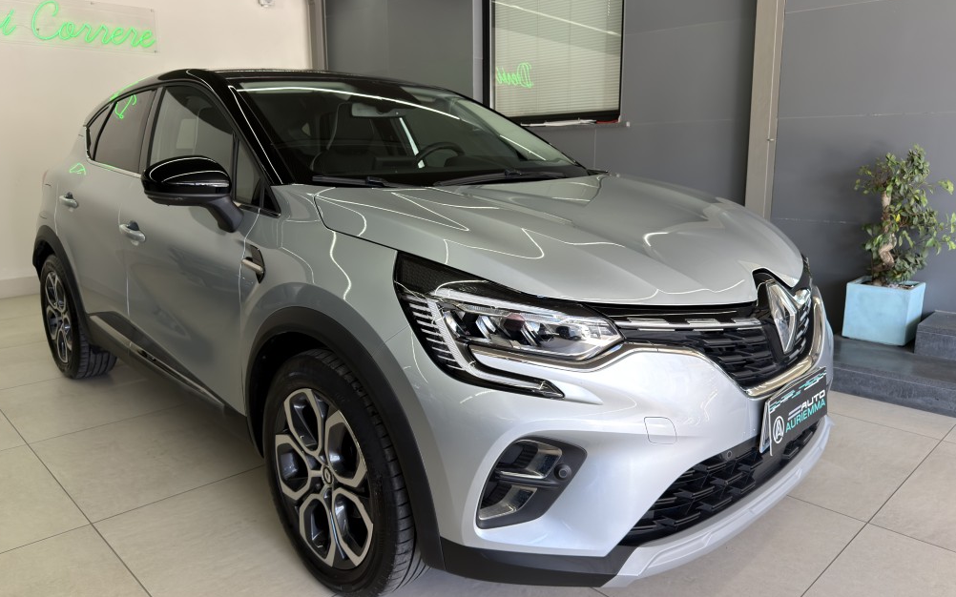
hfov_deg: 70.4
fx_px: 677
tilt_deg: -11.3
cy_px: 295
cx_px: 474
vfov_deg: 47.6
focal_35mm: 26
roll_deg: +1.0
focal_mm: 6.76
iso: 80
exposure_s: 1/100
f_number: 1.78
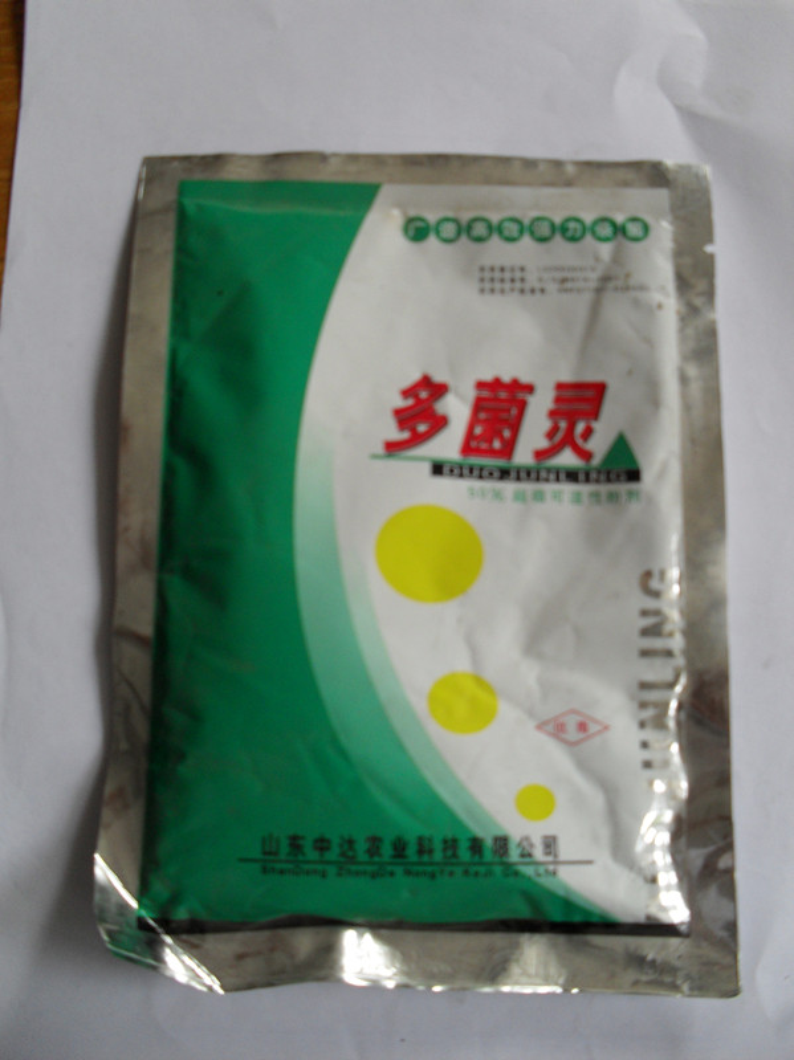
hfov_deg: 40.7
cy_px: 530
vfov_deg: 52.7
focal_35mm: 35
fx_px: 1072
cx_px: 397
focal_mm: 6.3
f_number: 3.2
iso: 100
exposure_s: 1/90
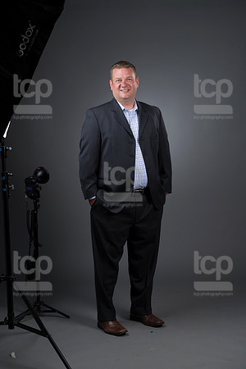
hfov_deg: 16.7
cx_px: 123
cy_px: 184
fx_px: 840
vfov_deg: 24.8
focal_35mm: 82
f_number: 5.6
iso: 160
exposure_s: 1/250
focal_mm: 82
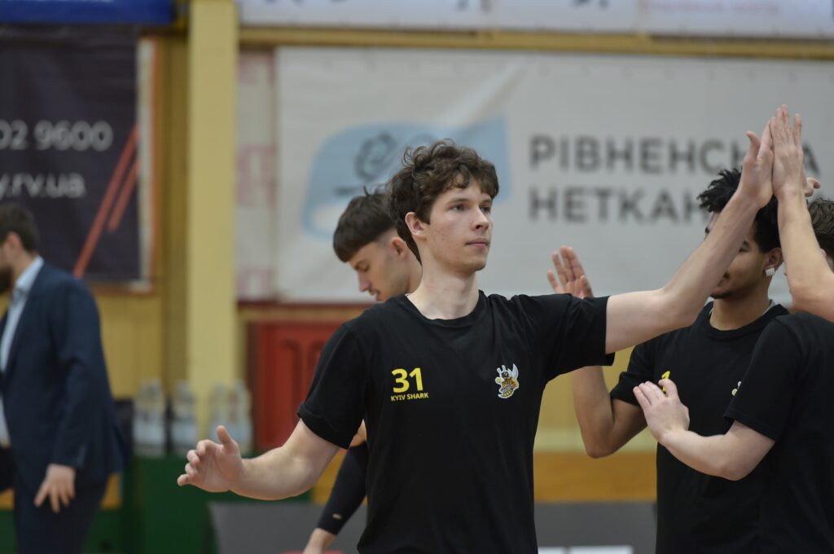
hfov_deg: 10.8
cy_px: 277
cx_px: 417
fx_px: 4396
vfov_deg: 7.2
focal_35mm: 190
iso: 2500
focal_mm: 190
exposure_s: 1/1250
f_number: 4
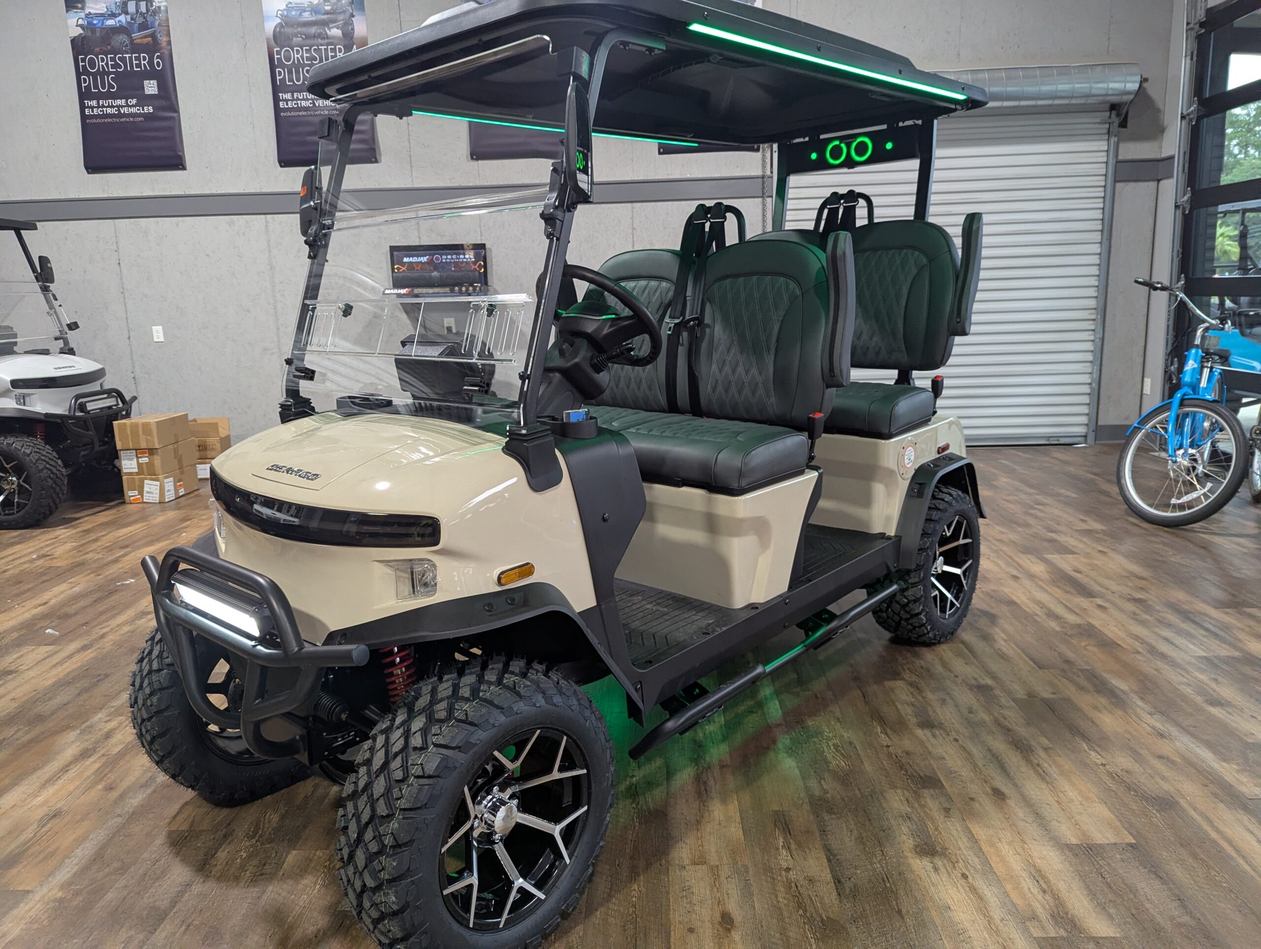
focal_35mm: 24
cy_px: 474
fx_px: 876
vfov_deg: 56.9
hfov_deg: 71.5
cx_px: 630
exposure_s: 1/351
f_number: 1.85
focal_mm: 6.81
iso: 758
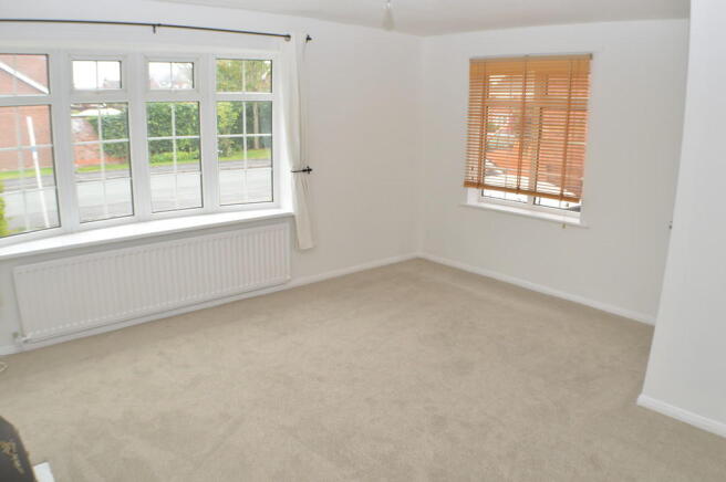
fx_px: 665
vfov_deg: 39.9
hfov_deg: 57.3
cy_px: 241
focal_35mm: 33
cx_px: 363
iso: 200
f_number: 8
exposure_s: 1/15
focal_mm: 22
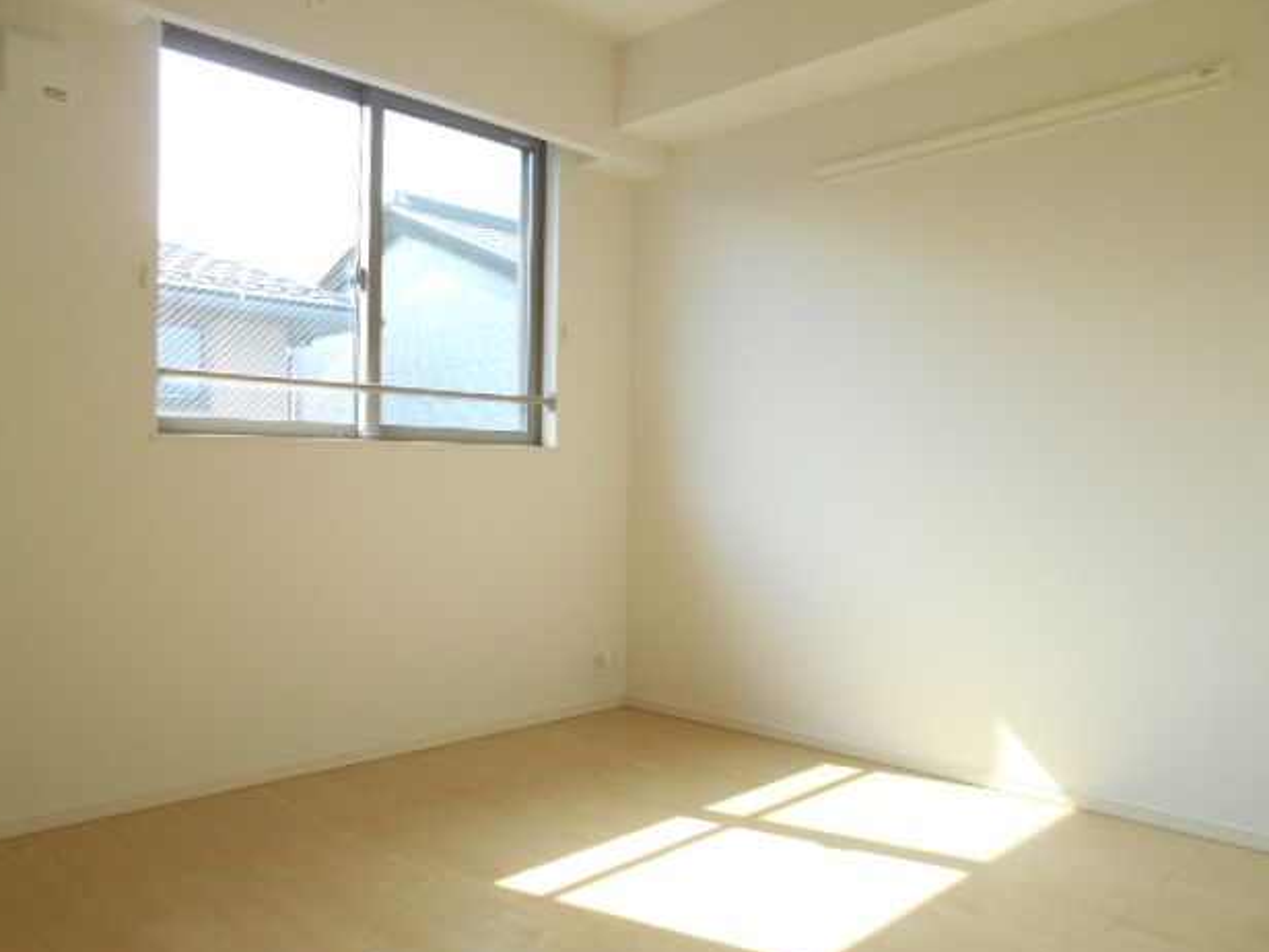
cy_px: 486
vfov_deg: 51.4
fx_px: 990
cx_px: 626
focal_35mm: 27
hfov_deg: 65.3
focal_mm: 4.6
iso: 250
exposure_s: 1/250
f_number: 3.2
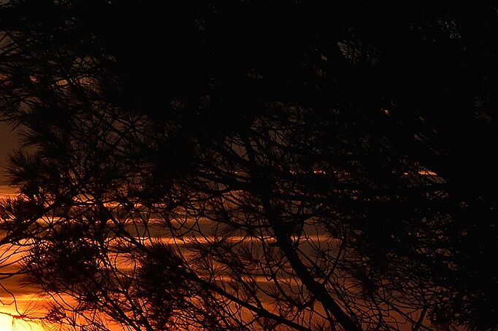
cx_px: -22
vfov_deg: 3.2
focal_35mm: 431
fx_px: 5955
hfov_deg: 4.8
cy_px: 200
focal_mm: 82
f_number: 18
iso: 200
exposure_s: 1/500
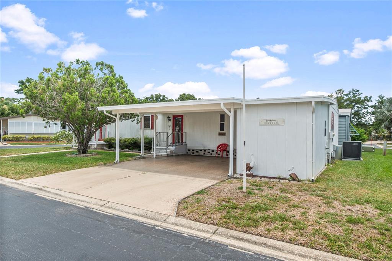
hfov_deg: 81.2
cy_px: 130
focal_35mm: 21
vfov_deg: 59.5
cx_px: 196
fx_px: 229
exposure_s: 1/100
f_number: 9
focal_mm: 14
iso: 100
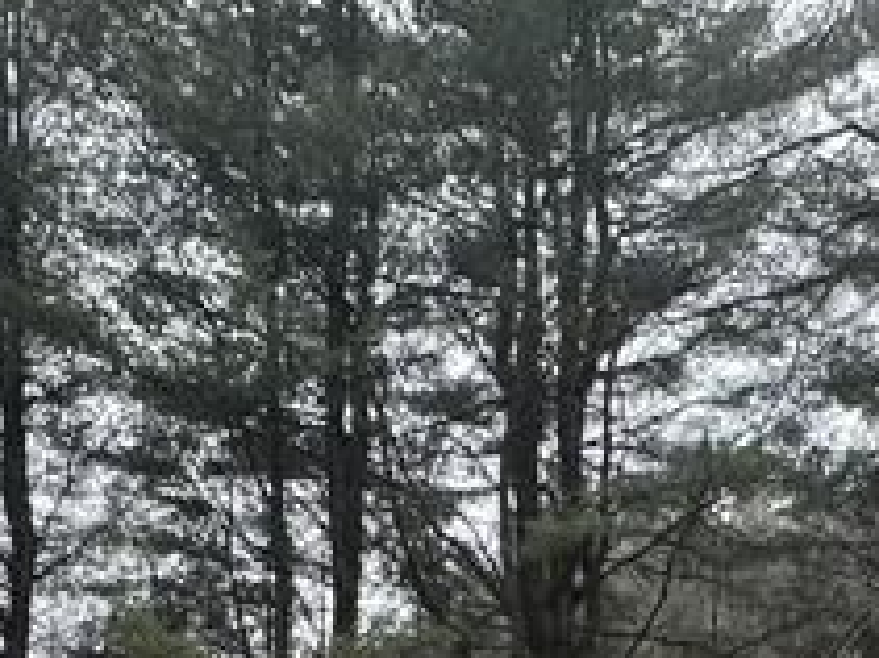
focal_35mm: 68
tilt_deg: -3.2
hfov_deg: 28.5
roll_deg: -1.0
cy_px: 1179
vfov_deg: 17.5
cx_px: 500
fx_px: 1726
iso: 50
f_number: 2.2
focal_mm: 2.22
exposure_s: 1/99
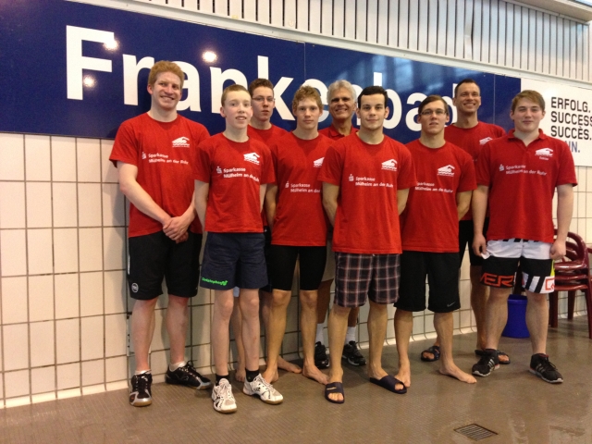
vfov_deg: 42.9
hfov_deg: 55.4
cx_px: 296
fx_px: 564
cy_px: 222
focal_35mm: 33
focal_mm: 4.13
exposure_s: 1/20
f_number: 2.4
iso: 320
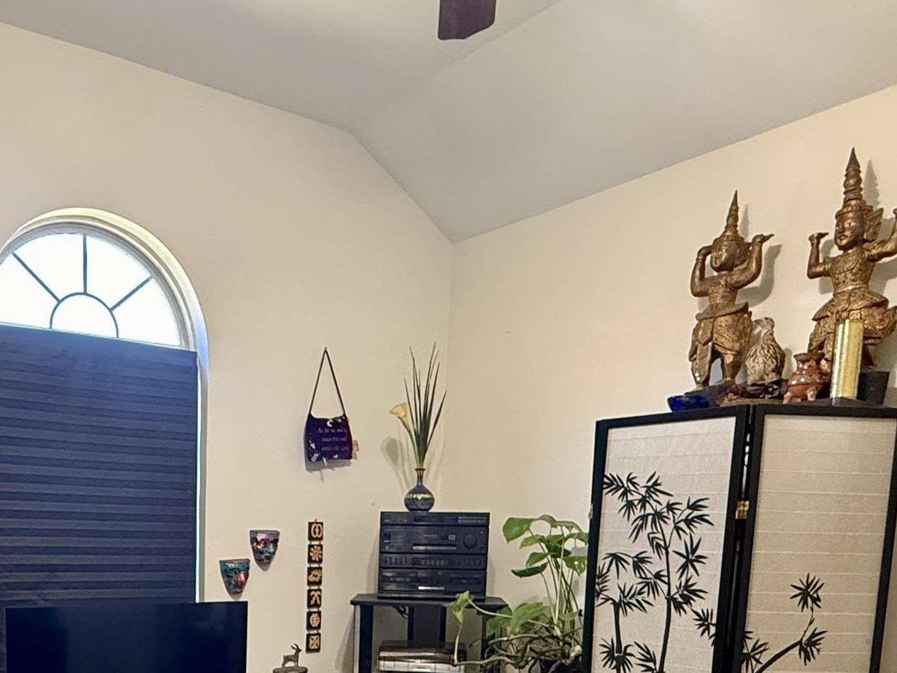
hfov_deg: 50.9
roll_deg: -1.1
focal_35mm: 35
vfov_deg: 36.9
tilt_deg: -6.9
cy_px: 657
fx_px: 907
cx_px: 250
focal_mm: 2.22
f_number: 2.2
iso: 400
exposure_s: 1/60
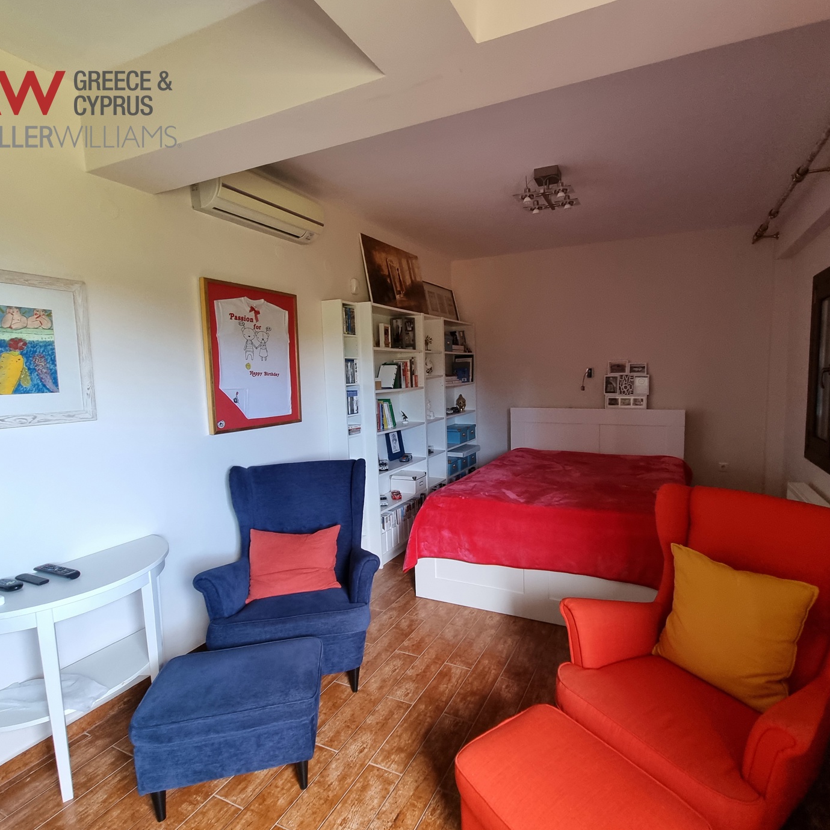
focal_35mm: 16
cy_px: 415
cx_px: 476
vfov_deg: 87.4
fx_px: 434
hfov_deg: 86.8
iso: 320
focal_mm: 2.2
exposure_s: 1/50
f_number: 2.2
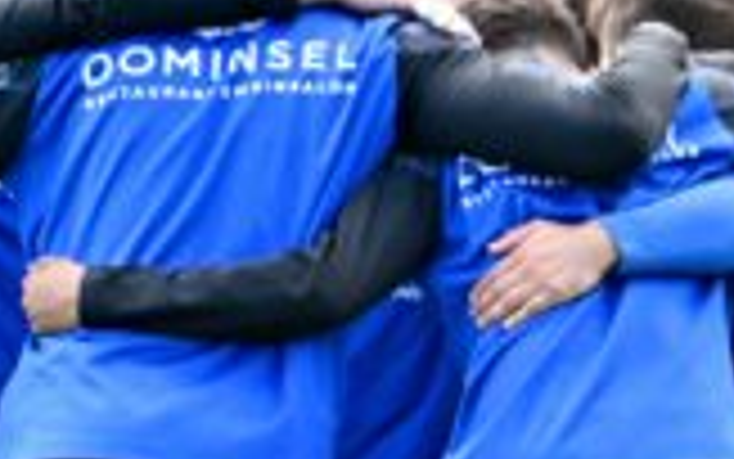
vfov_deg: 0.9
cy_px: 448
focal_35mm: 1407
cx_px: 95
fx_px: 28155
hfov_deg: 1.5
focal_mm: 220
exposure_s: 1/2000
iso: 2000
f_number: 5.3
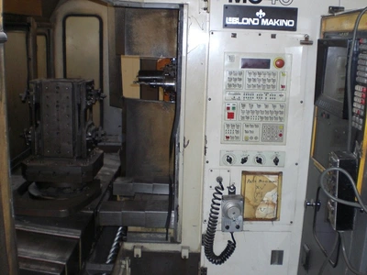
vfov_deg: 37.7
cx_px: 184
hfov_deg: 49.0
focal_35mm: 38
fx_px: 403
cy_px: 138
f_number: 3.1
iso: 200
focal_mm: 6.3
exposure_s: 1/60
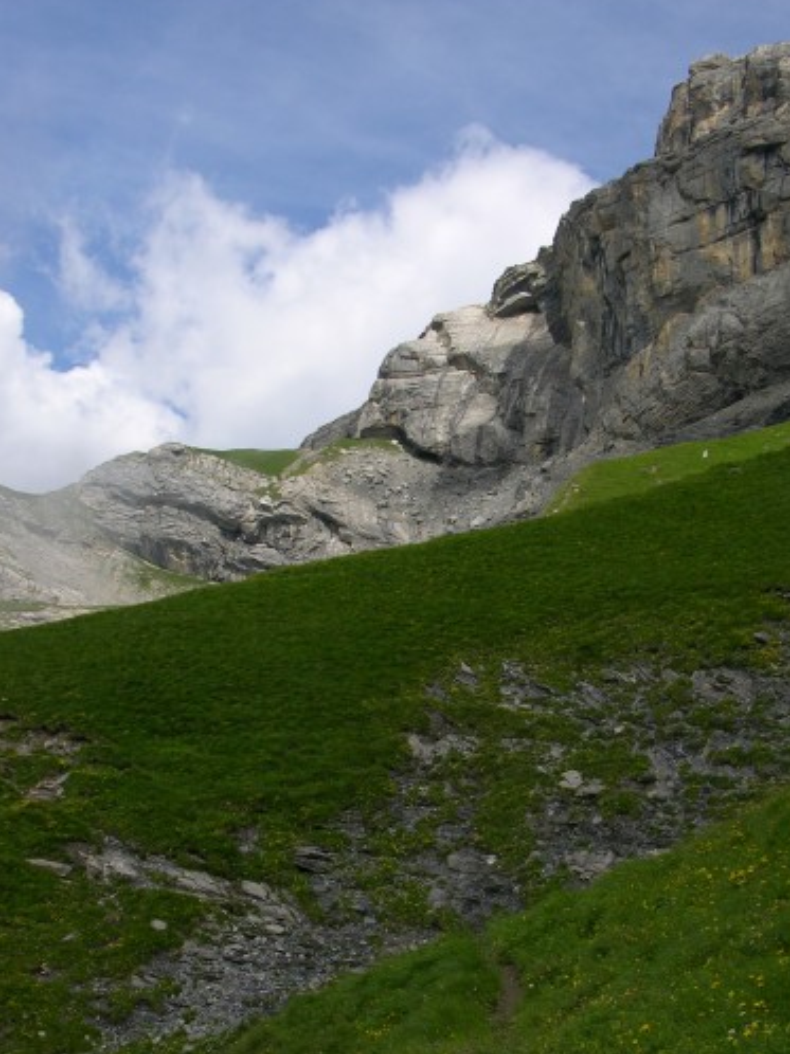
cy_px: 650
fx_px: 1645
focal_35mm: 54
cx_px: 390
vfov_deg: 35.4
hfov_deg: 27.0
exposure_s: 1/275
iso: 50
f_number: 6.3
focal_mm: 8.9
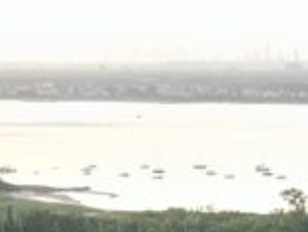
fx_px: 1451
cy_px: 777
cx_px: 374
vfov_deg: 7.6
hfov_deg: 11.8
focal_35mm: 163
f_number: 1.7
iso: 100
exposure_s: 1/160
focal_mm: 6.72
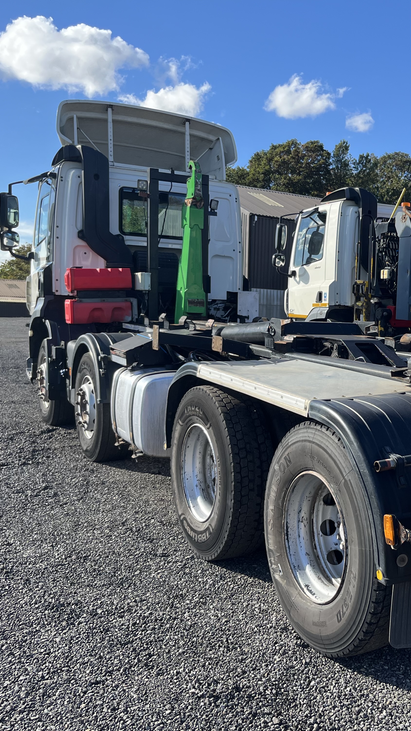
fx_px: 736
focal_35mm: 38
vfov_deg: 52.8
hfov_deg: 29.8
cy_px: 367
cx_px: 374
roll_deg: -3.5
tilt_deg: -3.7
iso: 50
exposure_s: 1/1832
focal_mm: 5.1
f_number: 1.6
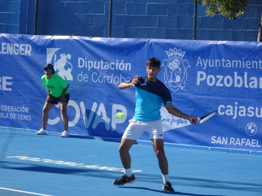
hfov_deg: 11.8
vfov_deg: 8.8
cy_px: 98
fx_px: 1272
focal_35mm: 168
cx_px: 131
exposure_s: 1/200
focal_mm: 28.74
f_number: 7.1
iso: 80
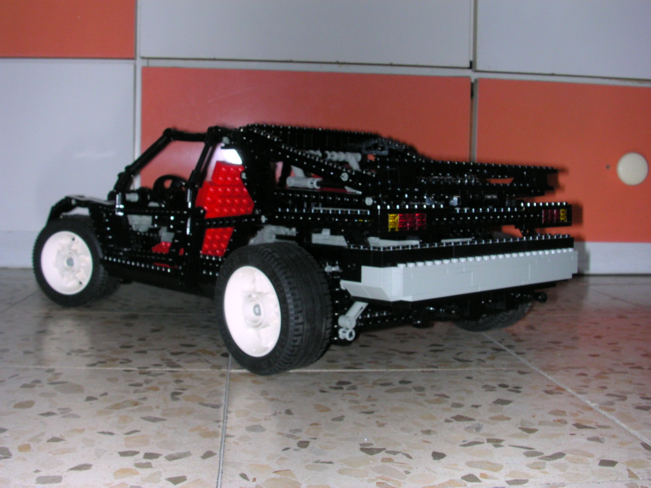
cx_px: 326
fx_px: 809
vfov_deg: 33.6
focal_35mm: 43
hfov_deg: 43.9
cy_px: 244
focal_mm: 6.6
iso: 100
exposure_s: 1/60
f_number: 4.8
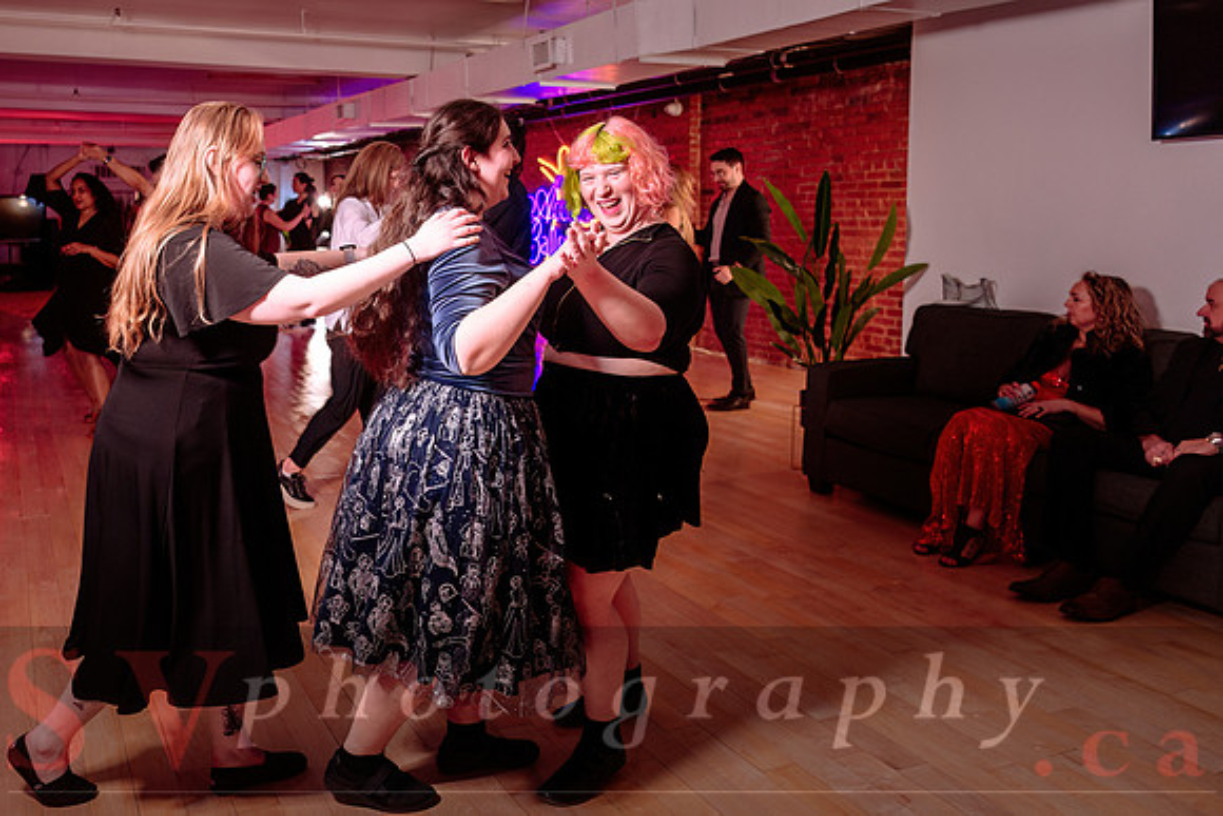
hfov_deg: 59.4
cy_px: 290
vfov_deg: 42.0
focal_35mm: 31
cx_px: 435
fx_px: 1051
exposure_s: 1/100
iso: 500
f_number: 2.8
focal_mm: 24
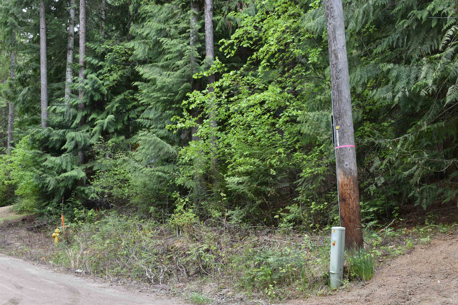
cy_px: 152
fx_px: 553
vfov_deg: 30.8
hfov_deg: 45.0
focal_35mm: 44
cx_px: 229
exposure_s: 1/25
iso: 125
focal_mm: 29
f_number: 8
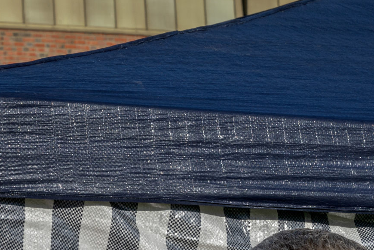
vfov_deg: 5.3
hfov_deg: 7.9
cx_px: -106
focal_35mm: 256
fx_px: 2659
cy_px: 347
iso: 100
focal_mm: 87
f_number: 22
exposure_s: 1/80
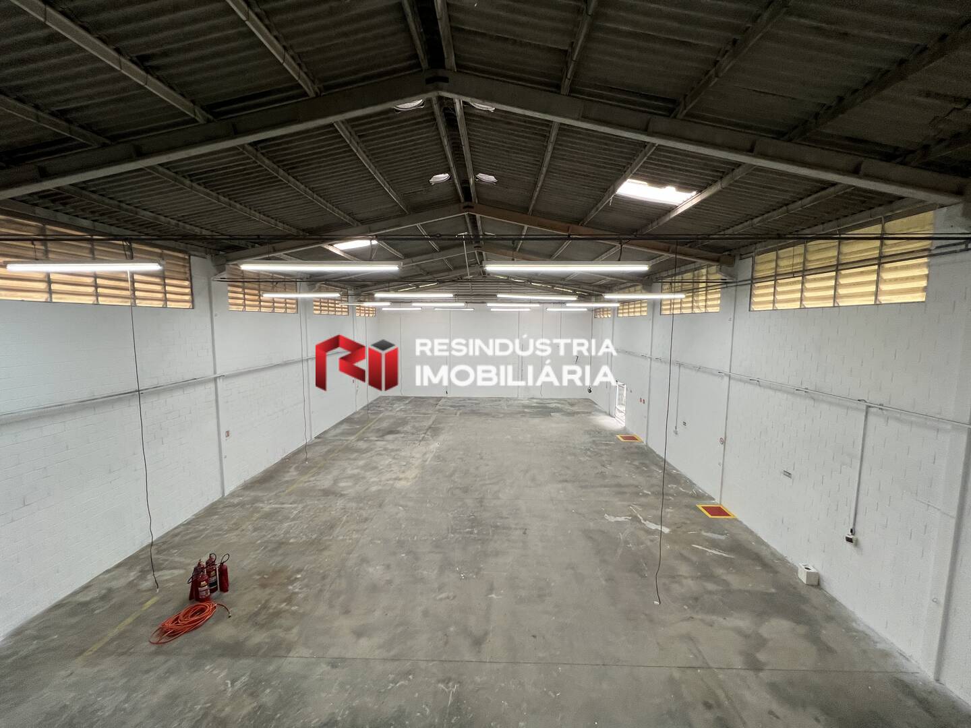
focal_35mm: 13
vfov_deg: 89.9
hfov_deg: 106.2
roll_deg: -0.4
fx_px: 365
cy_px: 364
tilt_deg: -5.8
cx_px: 486
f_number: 1.8
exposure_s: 1/120
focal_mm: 1.57
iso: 200
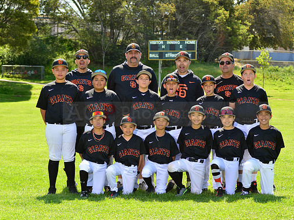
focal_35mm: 94
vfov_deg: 15.7
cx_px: 160
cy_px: 109
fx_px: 799
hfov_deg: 20.9
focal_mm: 86
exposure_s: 1/250
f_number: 8
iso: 200
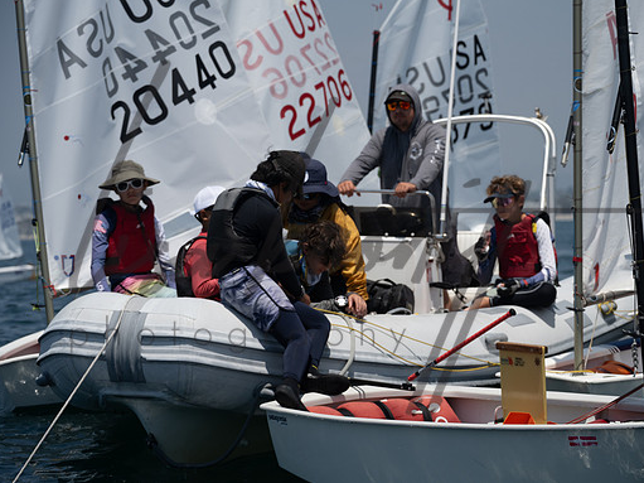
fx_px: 2437
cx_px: 350
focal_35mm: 131
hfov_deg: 15.1
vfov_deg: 11.3
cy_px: 240
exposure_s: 1/2000
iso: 320
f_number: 6.7
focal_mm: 120
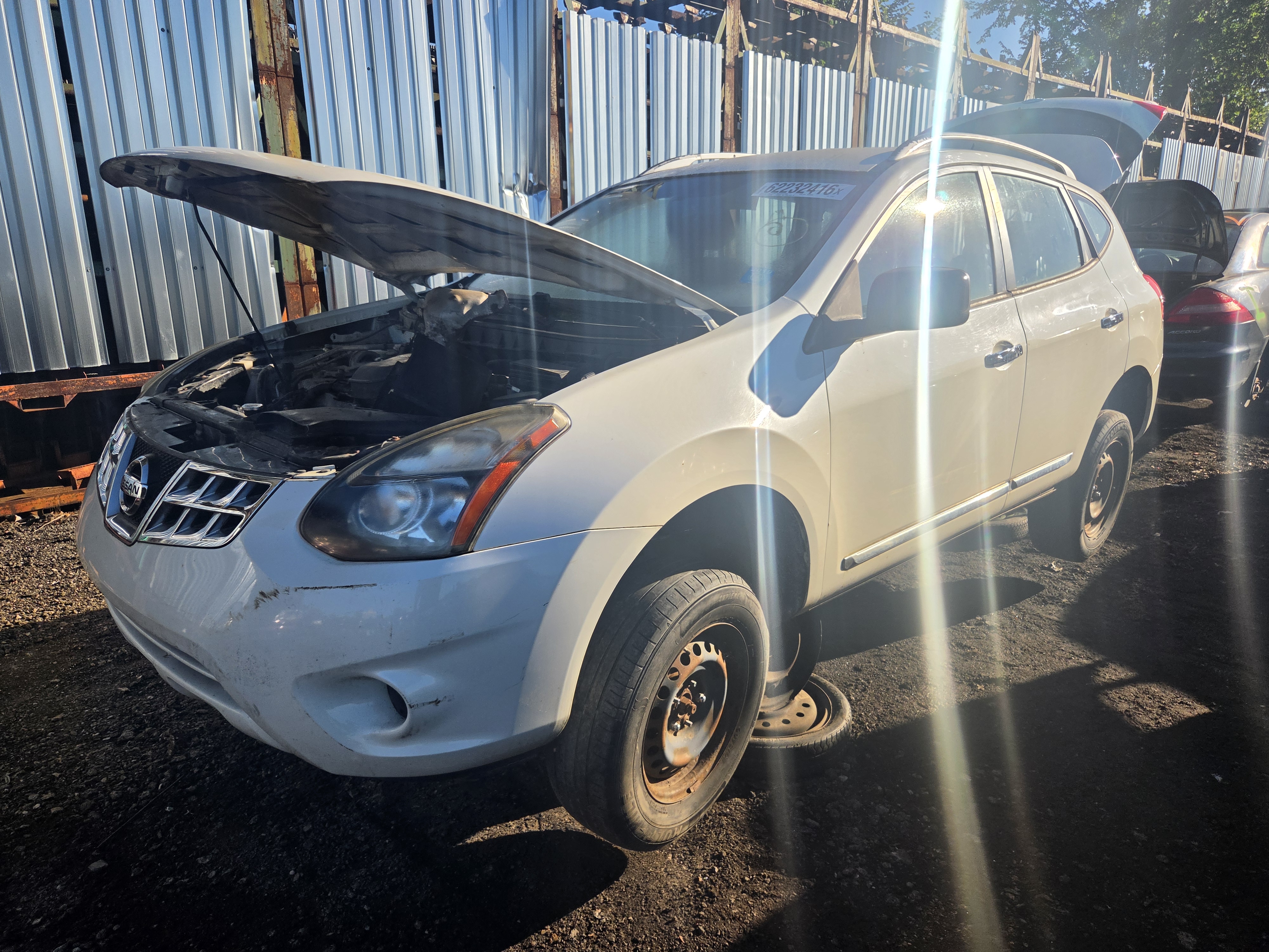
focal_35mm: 23
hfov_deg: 73.9
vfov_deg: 58.9
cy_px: 476
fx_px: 843
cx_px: 634
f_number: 1.8
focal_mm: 5.4
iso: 80
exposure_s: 1/6215
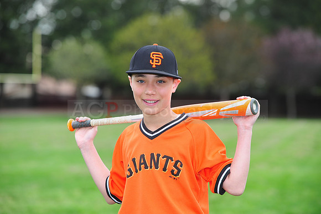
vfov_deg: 9.5
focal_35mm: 145
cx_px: 160
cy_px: 107
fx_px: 1292
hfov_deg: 14.2
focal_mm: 145
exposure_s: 1/400
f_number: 5
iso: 400
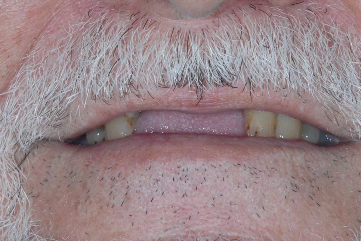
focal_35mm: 158
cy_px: 120
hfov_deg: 13.0
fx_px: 1579
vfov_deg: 8.7
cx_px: 180
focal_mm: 105
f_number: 22
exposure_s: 1/60
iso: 400
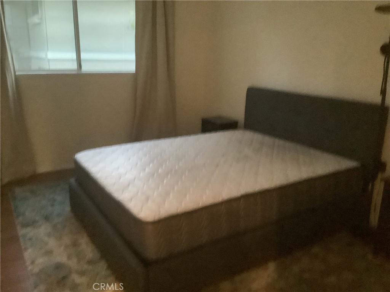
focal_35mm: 31
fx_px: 349
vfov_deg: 45.4
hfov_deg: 58.4
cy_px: 146
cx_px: 195
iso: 640
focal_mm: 3.3
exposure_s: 1/17
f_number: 2.4
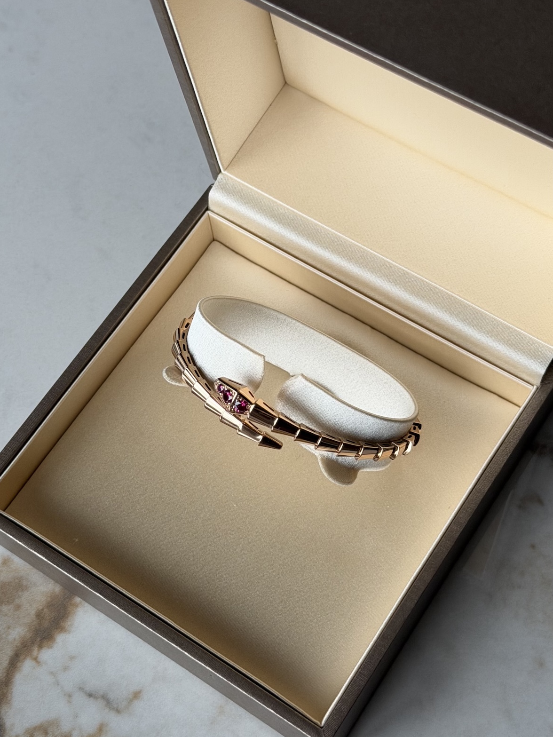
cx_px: 271
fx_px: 1043
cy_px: 374
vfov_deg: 38.9
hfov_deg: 29.7
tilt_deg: -63.3
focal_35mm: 49
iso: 100
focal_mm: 6.76
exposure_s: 1/118
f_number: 1.78
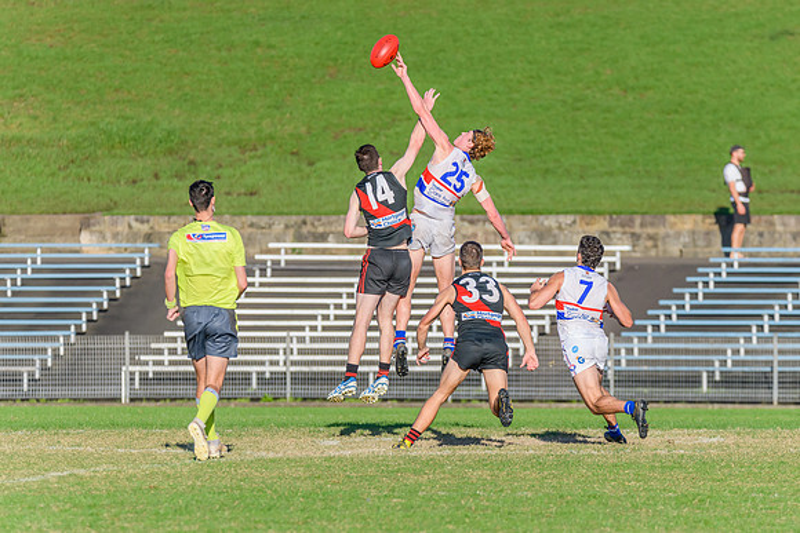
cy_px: 235
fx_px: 9235
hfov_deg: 5.0
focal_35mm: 416
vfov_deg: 3.3
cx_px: 447
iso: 800
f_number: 8
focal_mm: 360
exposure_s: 1/2000
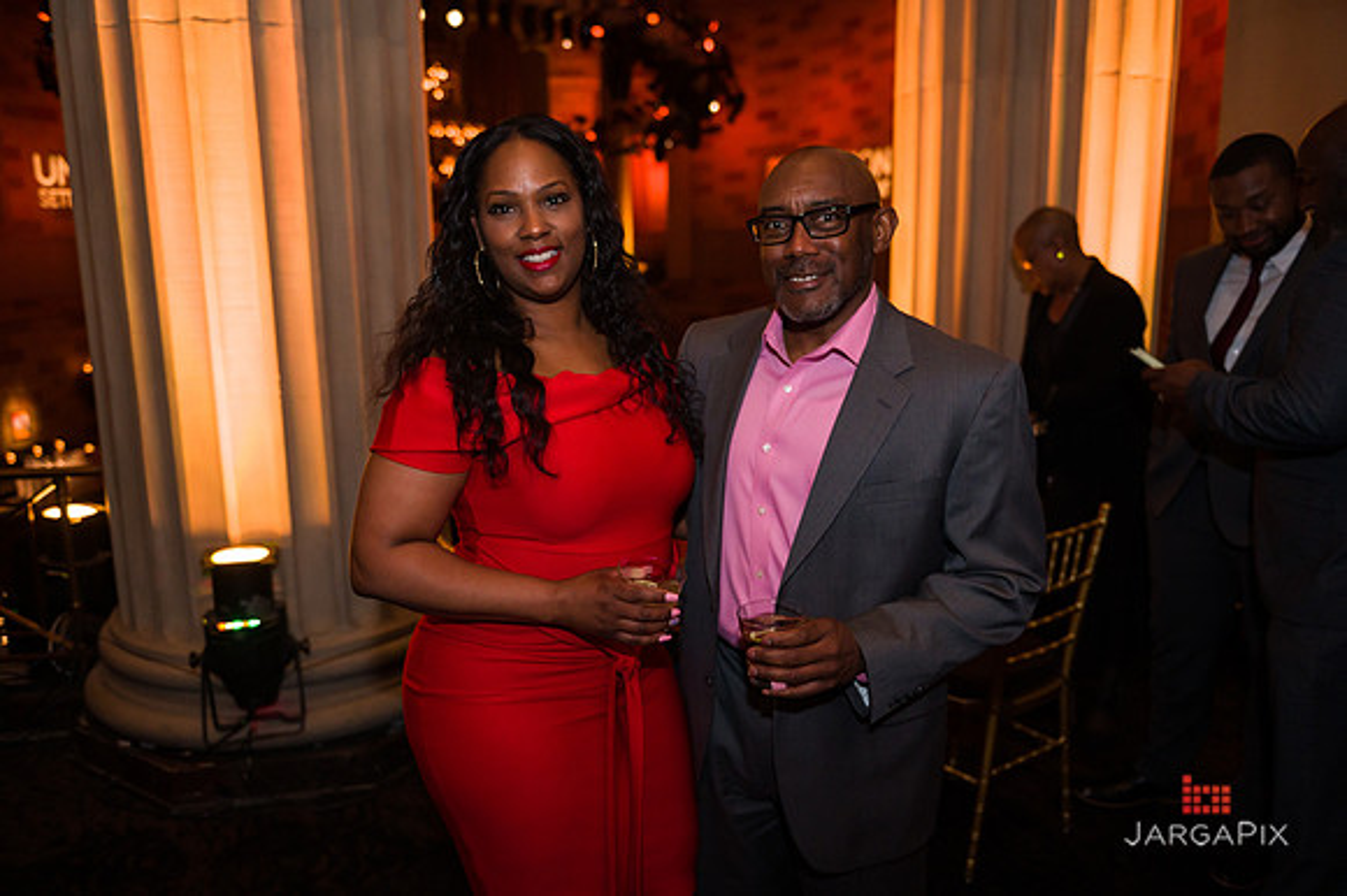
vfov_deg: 46.4
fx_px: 1047
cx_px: 674
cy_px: 448
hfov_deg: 65.5
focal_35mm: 28
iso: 1600
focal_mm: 28
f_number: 3.2
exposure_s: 1/200
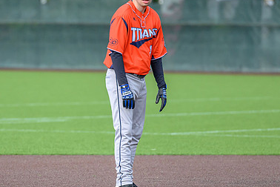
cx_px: 85
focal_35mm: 593
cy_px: 125
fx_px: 4612
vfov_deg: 2.3
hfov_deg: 3.5
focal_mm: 200
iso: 720
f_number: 2.8
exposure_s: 1/2000
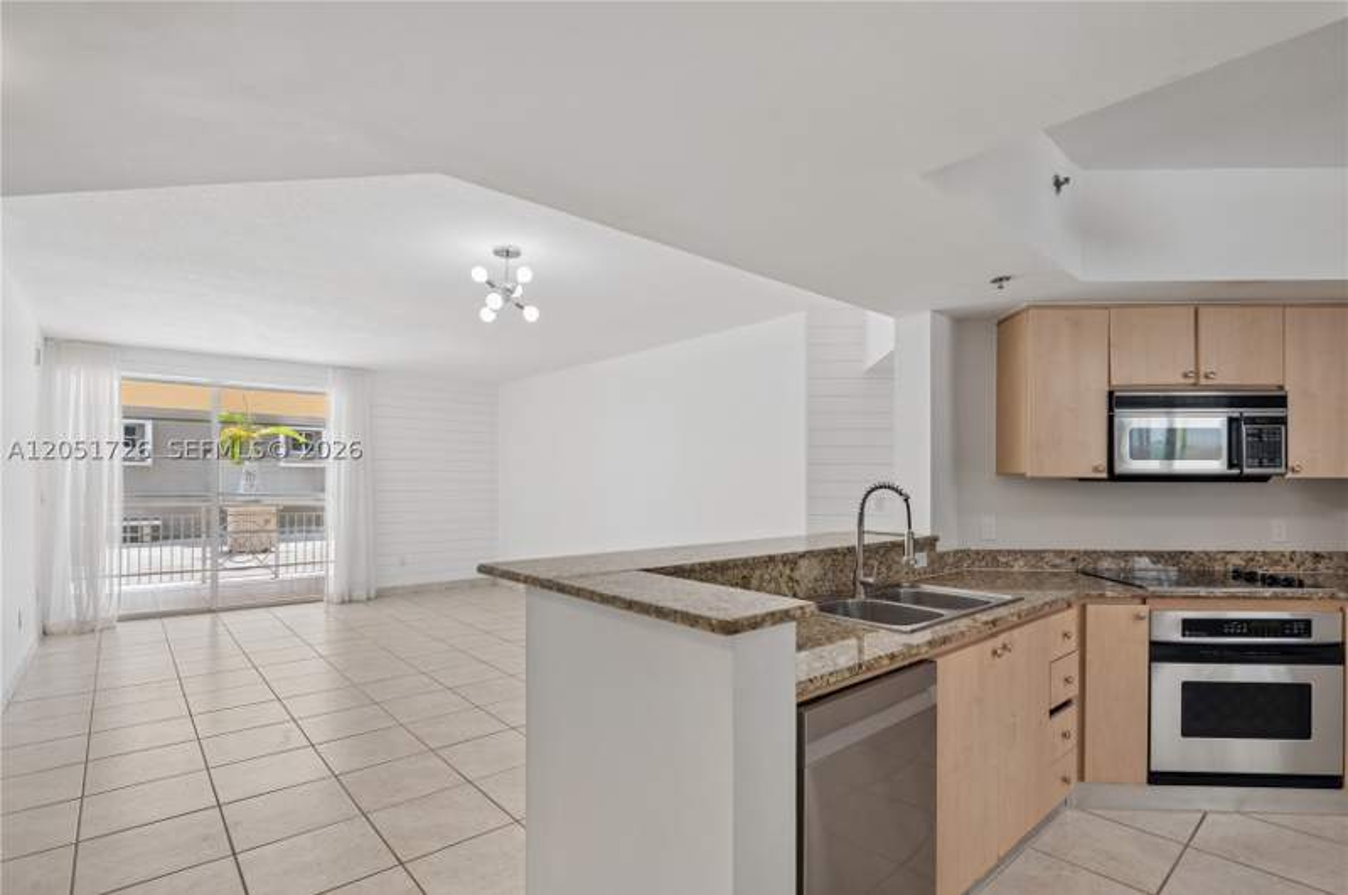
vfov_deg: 73.6
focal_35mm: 16
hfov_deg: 96.8
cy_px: 448
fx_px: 598
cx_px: 674
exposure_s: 1/125
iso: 250
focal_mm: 16
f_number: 8
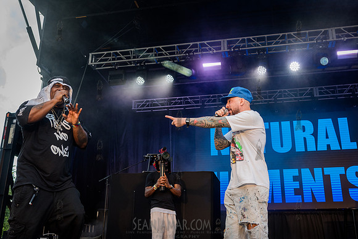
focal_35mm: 38
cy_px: 120
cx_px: 179
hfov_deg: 50.1
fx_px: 383
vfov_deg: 34.7
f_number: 4.5
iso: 1000
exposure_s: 1/800
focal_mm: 38
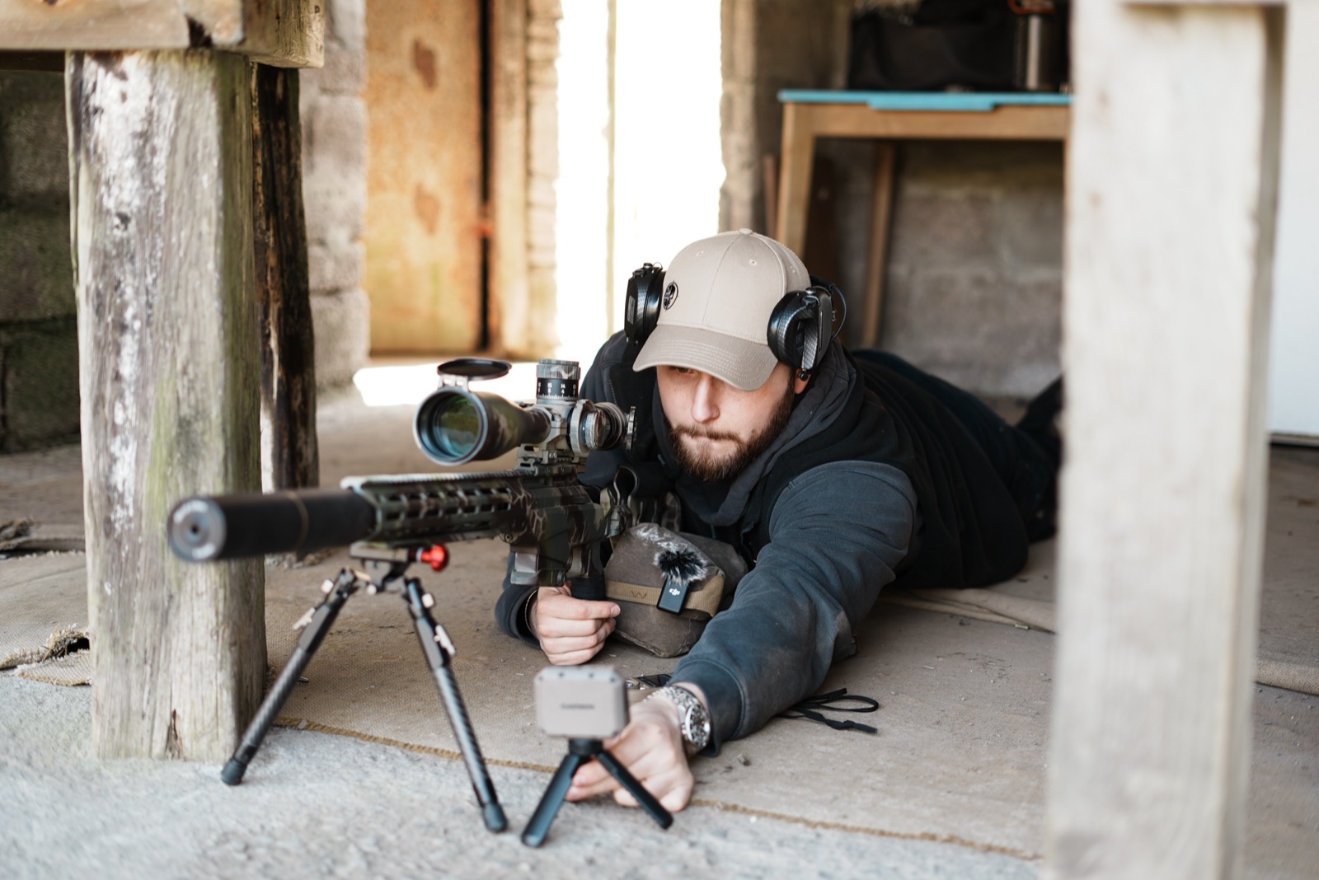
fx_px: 1833
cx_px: 660
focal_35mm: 50
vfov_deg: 27.0
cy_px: 440
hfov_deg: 39.6
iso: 64
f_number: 2.2
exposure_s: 1/60
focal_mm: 50
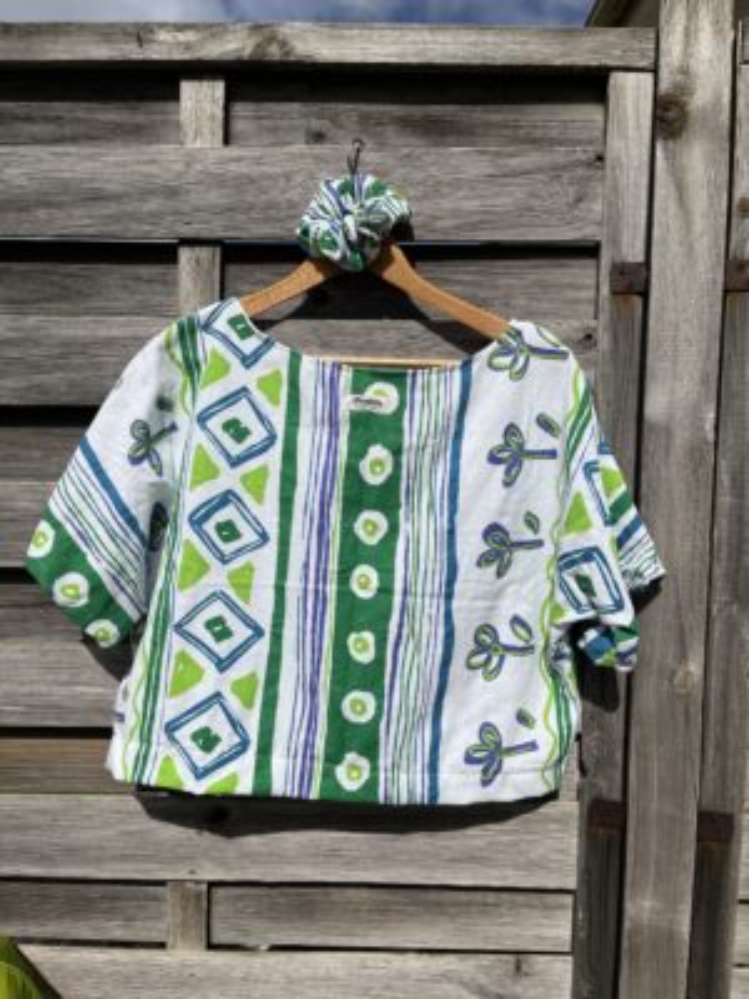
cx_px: 374
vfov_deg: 67.3
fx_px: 750
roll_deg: -0.6
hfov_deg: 53.1
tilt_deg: -4.6
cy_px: 500
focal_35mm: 26
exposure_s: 1/11905
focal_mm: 5.1
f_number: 1.6
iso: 50
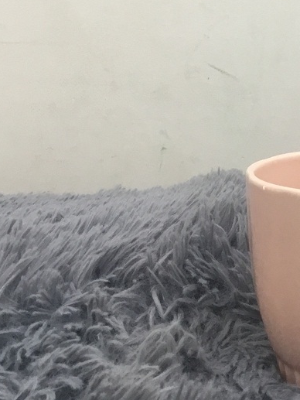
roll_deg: +0.3
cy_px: 149
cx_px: 302
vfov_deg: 26.9
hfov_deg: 19.8
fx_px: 832
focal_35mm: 72
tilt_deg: -12.5
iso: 80
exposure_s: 1/33
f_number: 2.4
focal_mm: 3.3
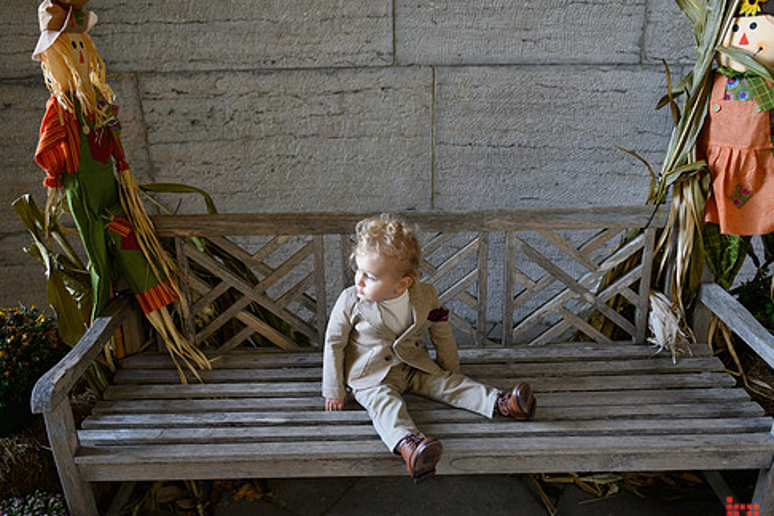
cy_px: 272
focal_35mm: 31
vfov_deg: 42.3
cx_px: 377
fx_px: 666
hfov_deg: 60.3
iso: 2000
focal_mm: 26
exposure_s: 1/500
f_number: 3.2
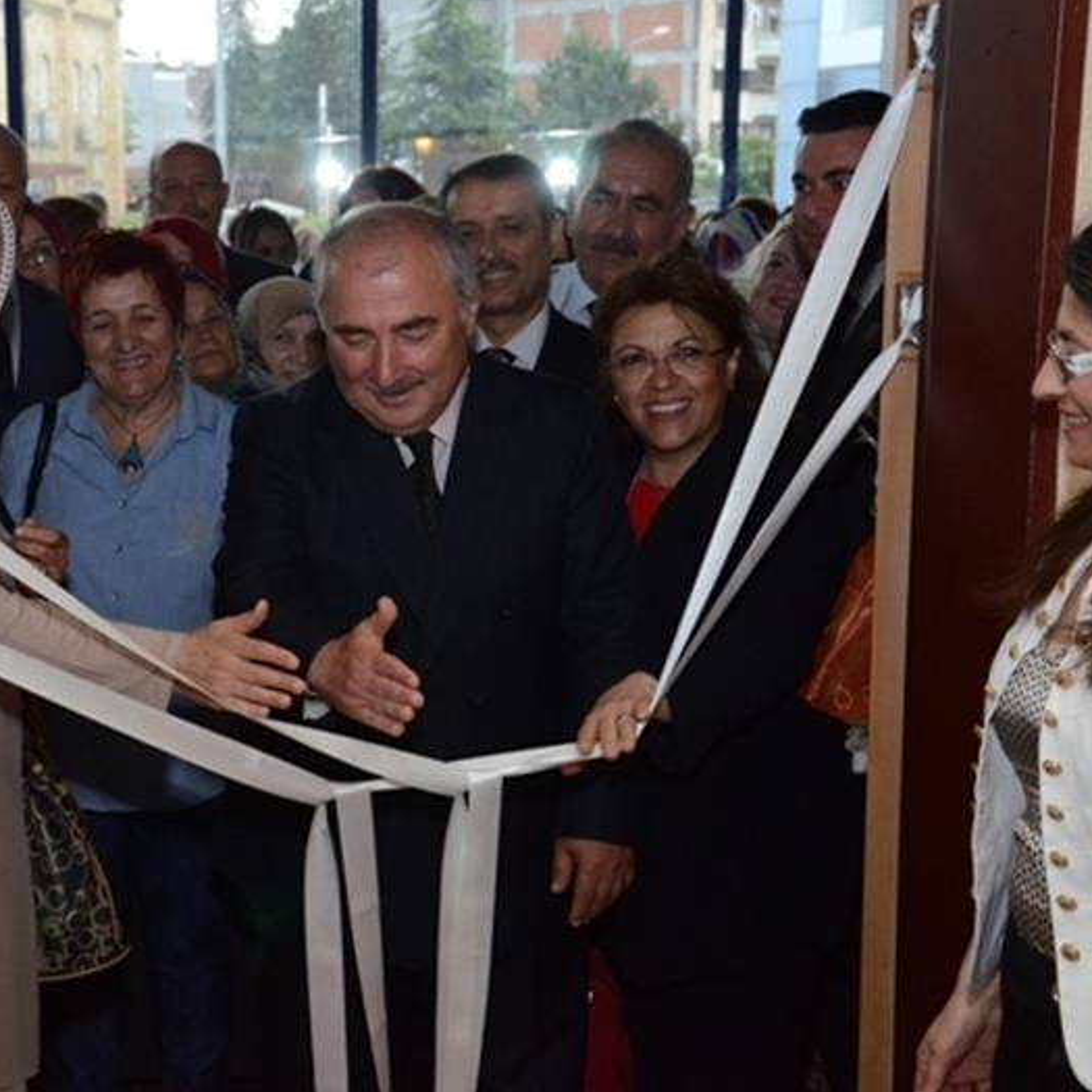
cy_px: 545
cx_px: 295
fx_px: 2213
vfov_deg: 27.7
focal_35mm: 62
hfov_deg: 27.4
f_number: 4.2
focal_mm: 32
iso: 2500
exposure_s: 1/250
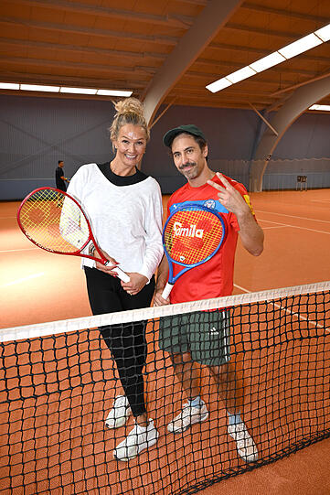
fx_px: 392
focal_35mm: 28
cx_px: 165
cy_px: 248
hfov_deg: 45.7
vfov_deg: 64.5
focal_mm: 28.5
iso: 1600
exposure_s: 1/250
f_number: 5.6
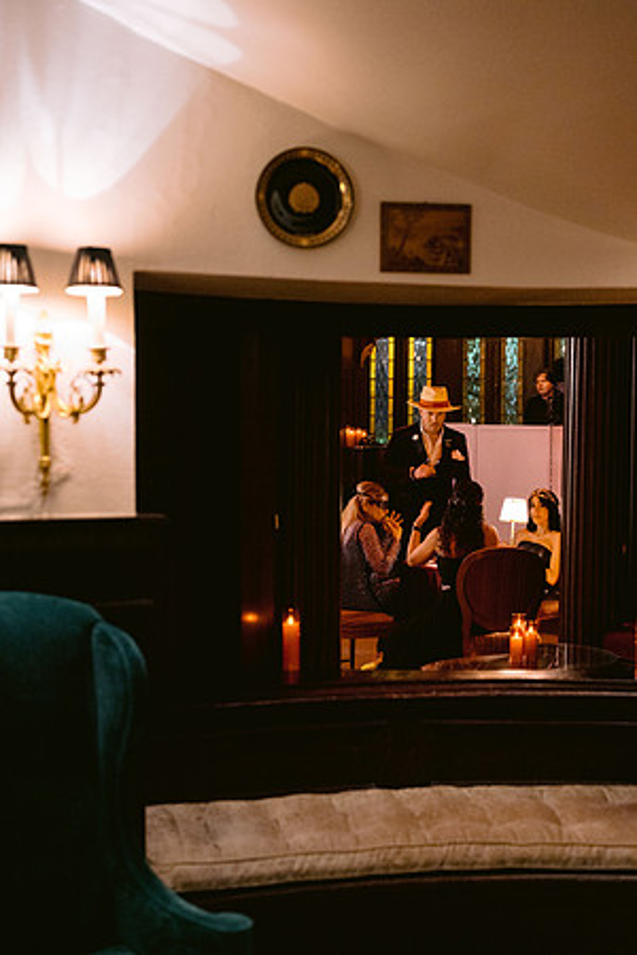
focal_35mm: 50
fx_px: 1327
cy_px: 478
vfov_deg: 39.6
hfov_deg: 27.0
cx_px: 318
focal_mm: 50
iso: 4000
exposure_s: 1/80
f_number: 2.5
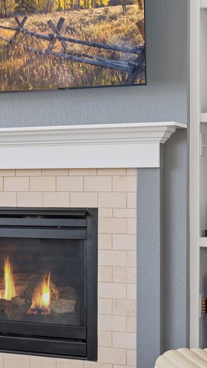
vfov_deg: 24.2
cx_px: 23
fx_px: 858
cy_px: 181
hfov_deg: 13.6
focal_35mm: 88
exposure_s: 1/25
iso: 400
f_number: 8
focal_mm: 50
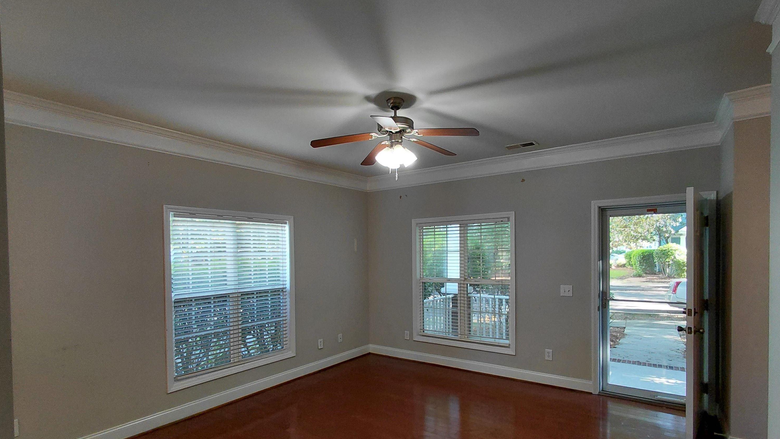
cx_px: 396
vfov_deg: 60.5
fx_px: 372
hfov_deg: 92.7
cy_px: 263
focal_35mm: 18
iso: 100
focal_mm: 1.64
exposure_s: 1/60
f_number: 2.2
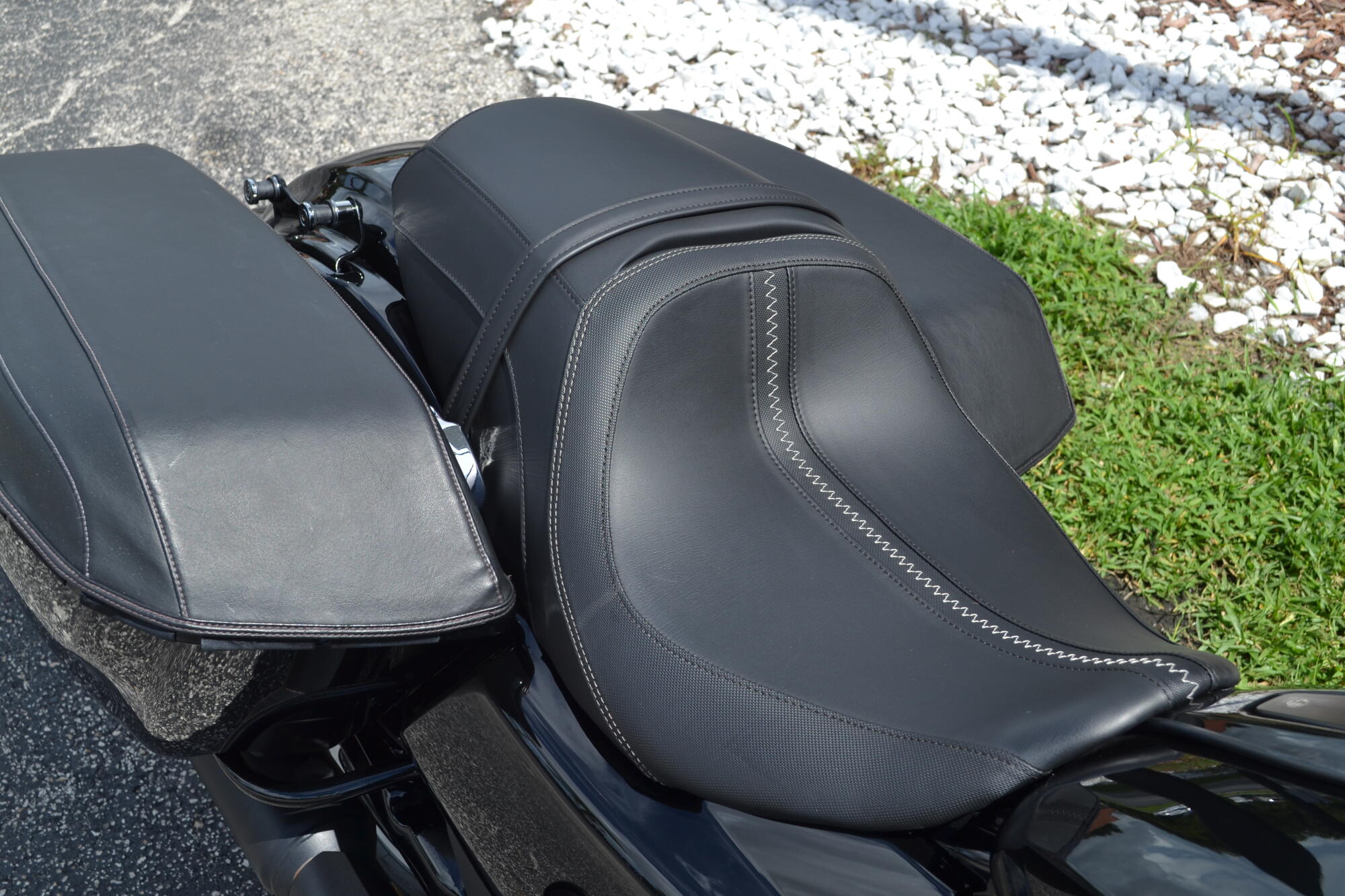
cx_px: 672
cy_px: 448
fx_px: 1569
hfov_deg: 46.4
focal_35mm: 42
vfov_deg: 31.9
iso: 100
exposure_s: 1/200
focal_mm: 28
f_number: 7.1
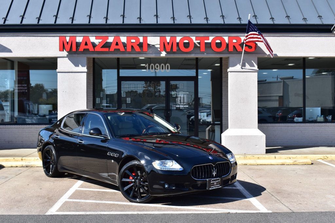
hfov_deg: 41.1
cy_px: 112
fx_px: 446
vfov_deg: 28.1
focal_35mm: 48
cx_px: 168
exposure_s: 1/400
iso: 400
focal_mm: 32
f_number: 11
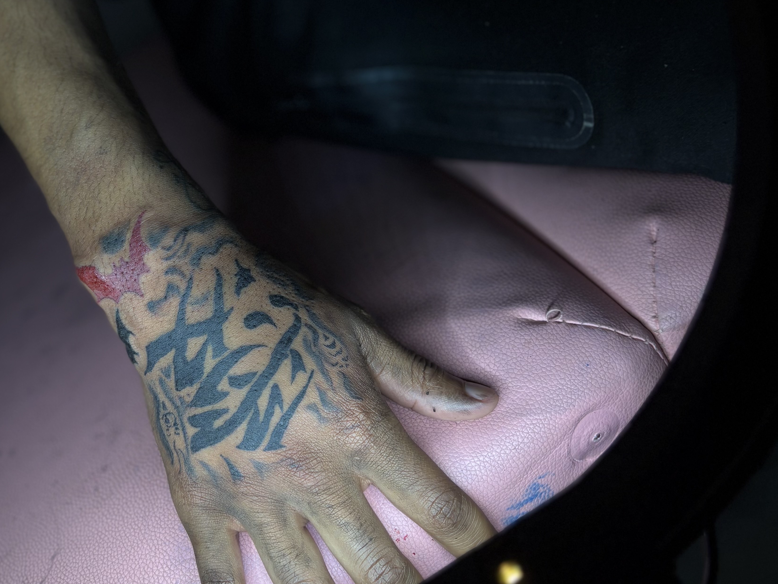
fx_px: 1011
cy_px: 200
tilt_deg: -30.9
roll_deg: +32.9
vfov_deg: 32.0
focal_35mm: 45
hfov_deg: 41.8
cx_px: 298
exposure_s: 1/120
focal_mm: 5.96
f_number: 1.6
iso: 50
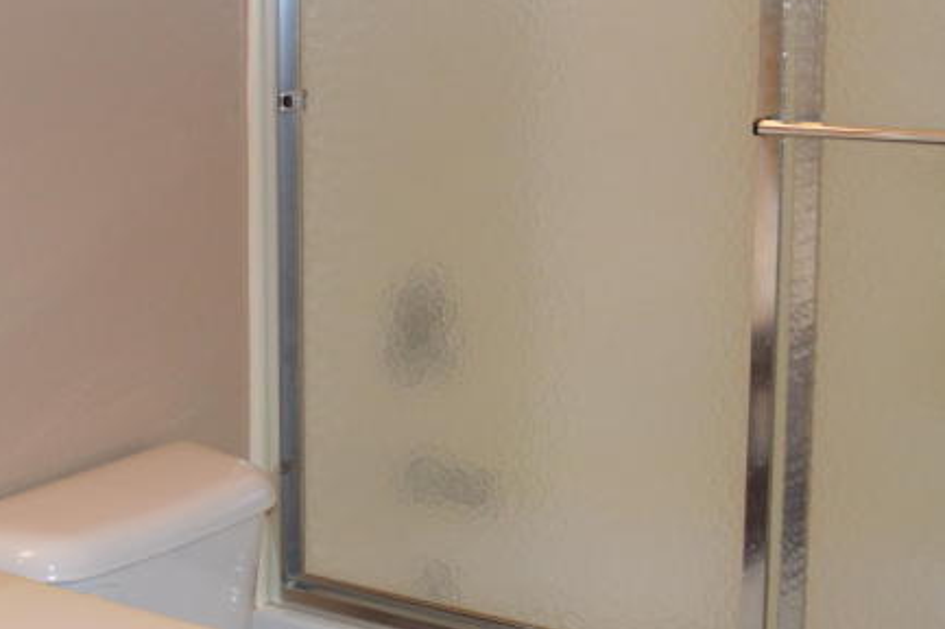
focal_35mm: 72
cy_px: 245
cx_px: -5
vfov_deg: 18.9
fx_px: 1889
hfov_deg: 26.5
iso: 400
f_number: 3.5
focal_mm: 18
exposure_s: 1/60
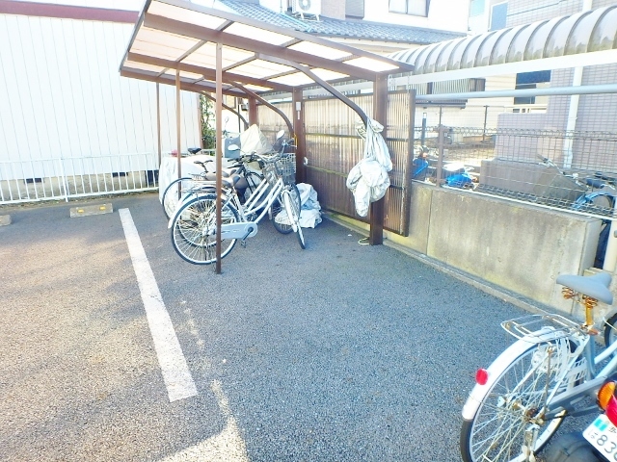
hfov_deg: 73.9
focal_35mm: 23
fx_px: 410
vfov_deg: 58.9
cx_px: 308
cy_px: 231
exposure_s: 1/80
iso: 125
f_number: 3.8
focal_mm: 4
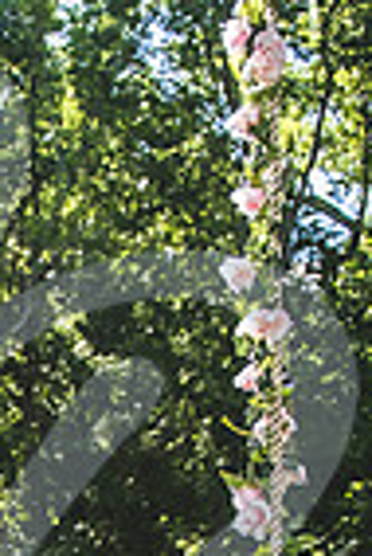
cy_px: 689
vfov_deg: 23.9
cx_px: -204
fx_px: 1175
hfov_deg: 16.3
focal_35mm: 76
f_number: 2.8
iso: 100
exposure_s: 1/320
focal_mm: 24
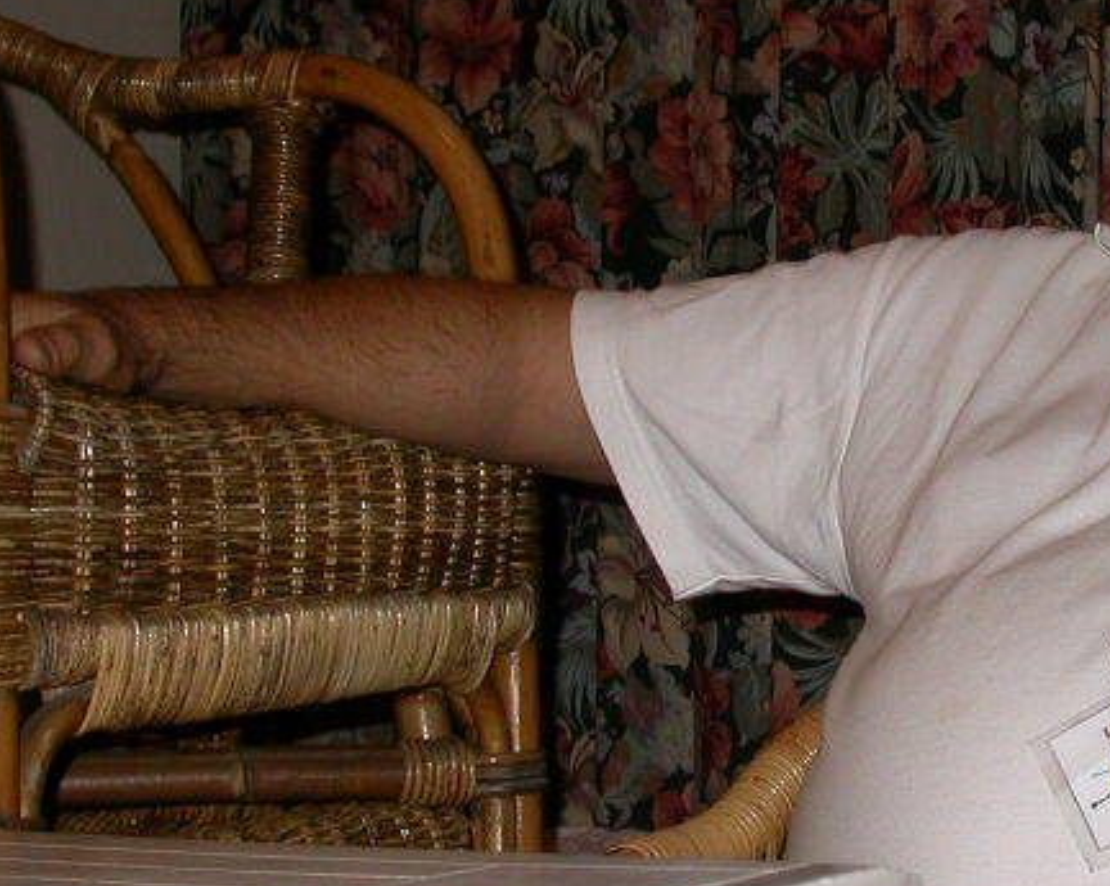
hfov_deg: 21.2
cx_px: 1018
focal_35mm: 88
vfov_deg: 17.4
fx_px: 2889
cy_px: 424
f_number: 2.6
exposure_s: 1/60
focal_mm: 7.85
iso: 100
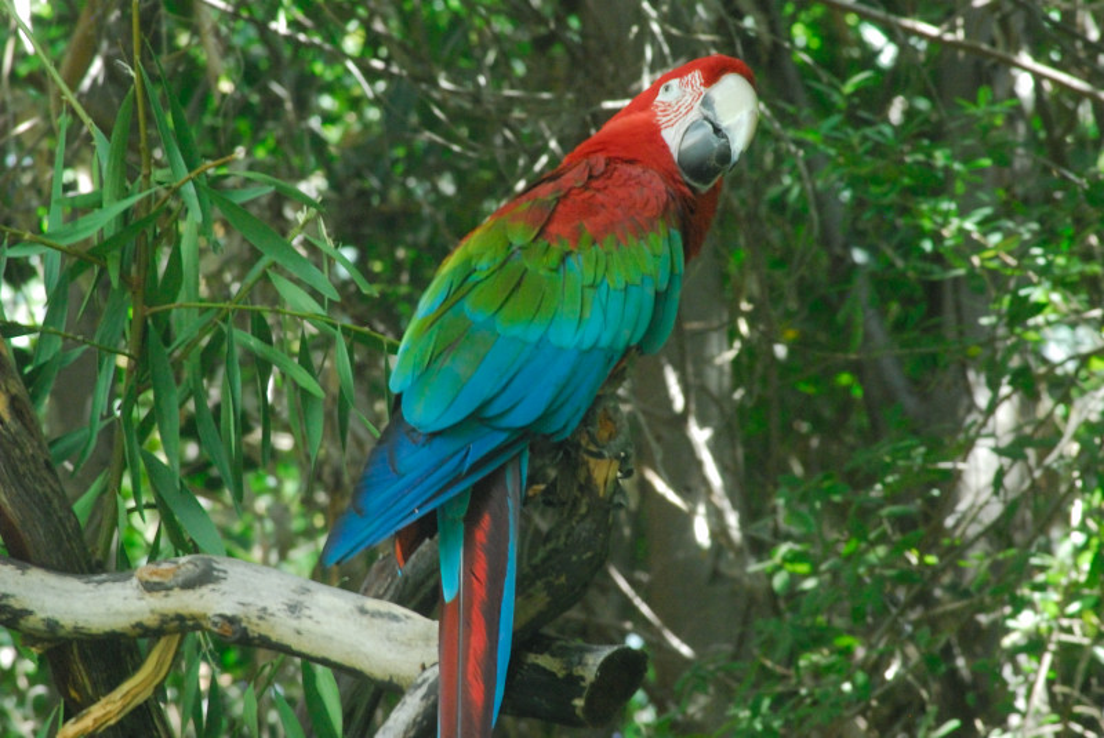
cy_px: 369
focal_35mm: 315
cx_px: 552
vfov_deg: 4.4
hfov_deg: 6.5
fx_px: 9669
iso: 1600
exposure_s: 1/20
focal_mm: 210
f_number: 19
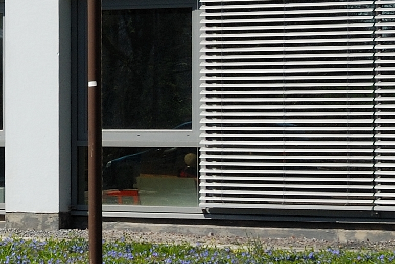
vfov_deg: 6.0
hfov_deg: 8.9
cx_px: -200
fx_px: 2487
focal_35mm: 226
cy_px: -209
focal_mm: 31
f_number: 9
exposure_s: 1/200
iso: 100
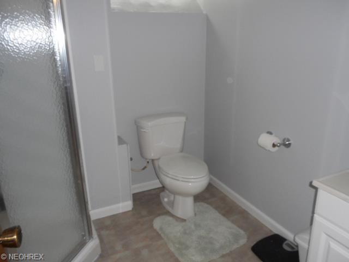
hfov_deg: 61.7
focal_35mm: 29
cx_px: 174
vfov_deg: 48.2
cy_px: 131
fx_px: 292
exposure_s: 1/25
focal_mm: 5.2
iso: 200
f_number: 4
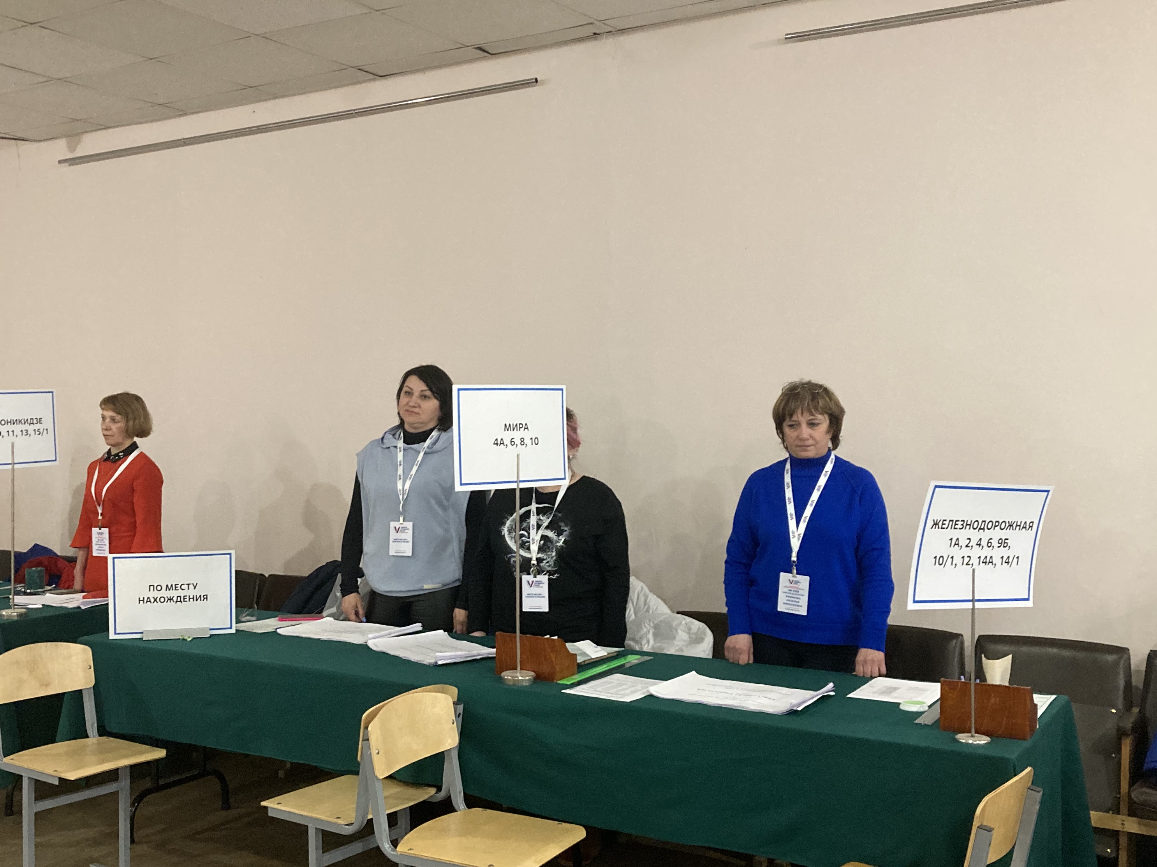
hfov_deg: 48.8
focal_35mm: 38
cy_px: 477
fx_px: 1270
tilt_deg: -2.8
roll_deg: -0.3
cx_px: 502
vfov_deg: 37.7
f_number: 1.8
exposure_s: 1/50
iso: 320
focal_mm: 3.99
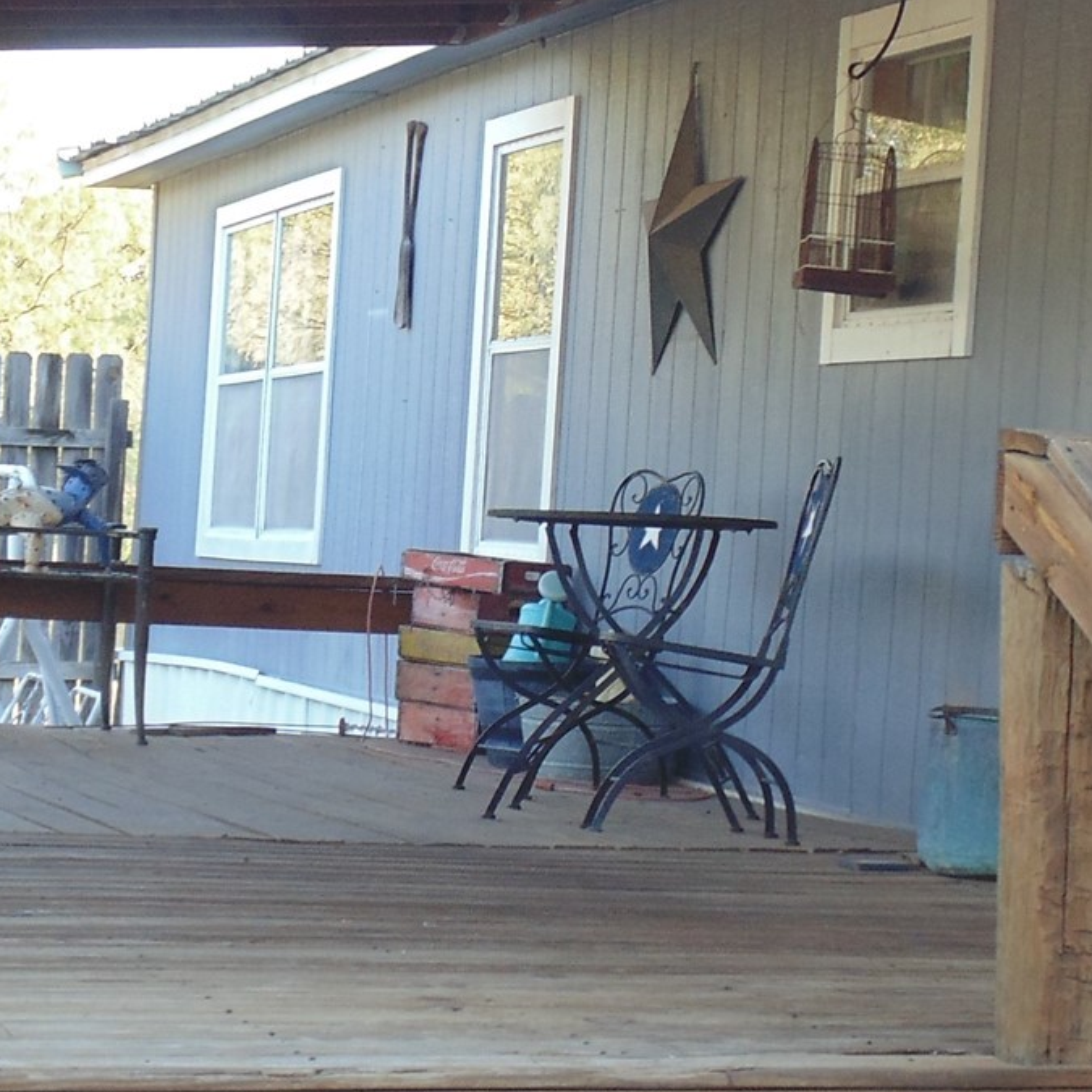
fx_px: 3926
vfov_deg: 15.8
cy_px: 516
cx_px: 505
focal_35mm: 110
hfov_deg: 15.8
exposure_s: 1/40
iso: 80
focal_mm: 7.4
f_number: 3.6
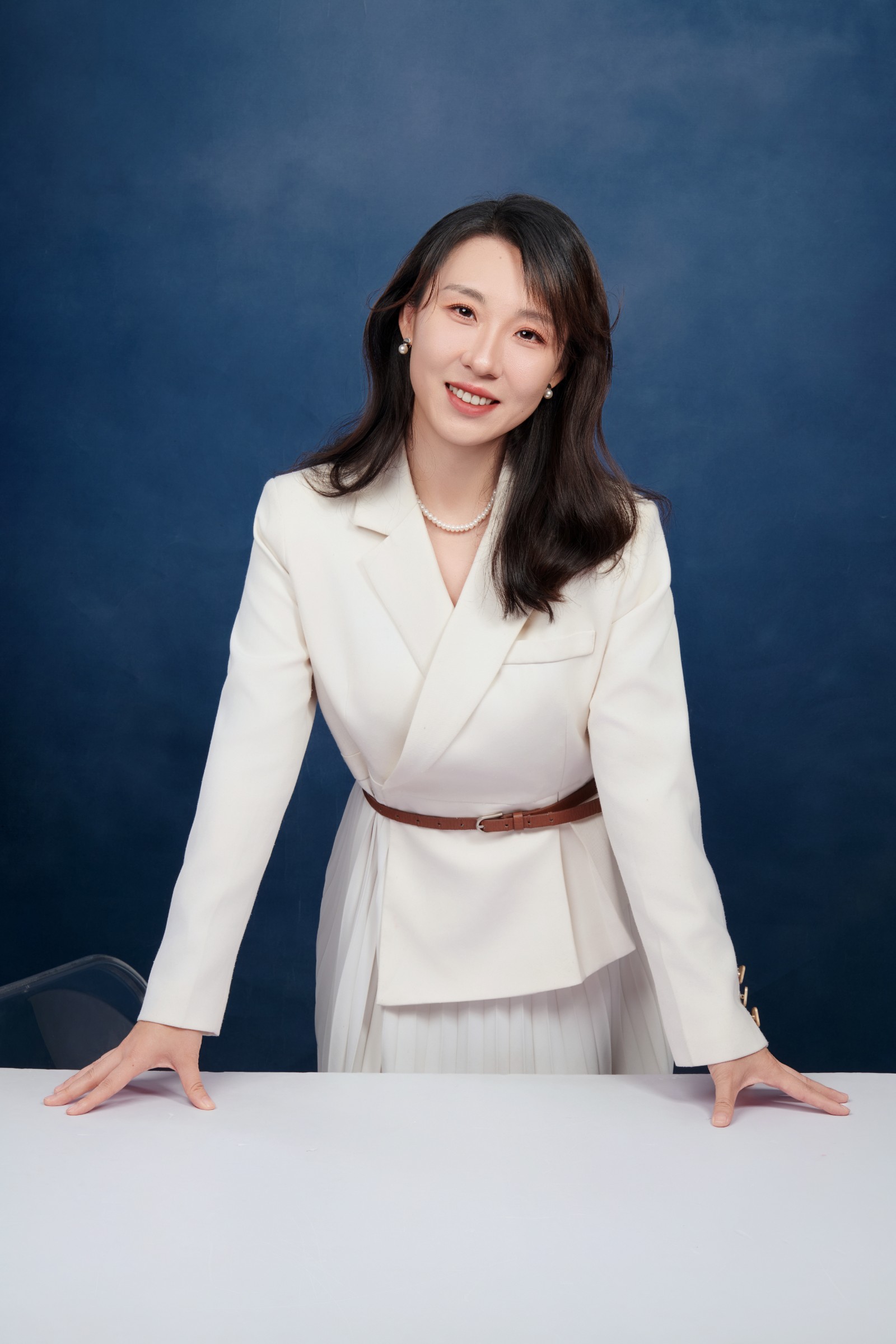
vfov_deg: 32.4
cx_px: 448
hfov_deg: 21.9
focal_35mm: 62
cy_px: 672
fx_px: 2314
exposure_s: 1/125
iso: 200
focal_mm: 62
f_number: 14
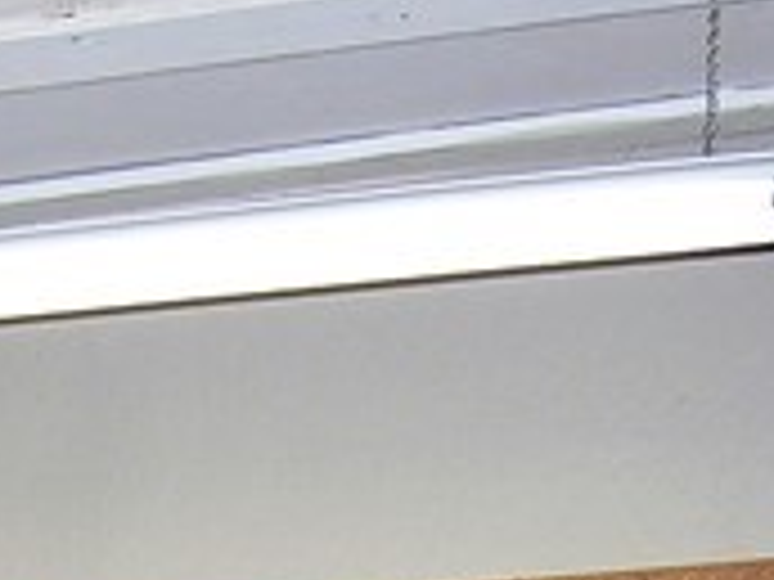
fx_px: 3197
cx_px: -180
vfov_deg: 9.2
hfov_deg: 13.4
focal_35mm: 143
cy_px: 1430
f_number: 2.6
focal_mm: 6.1
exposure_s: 1/60.1
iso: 50
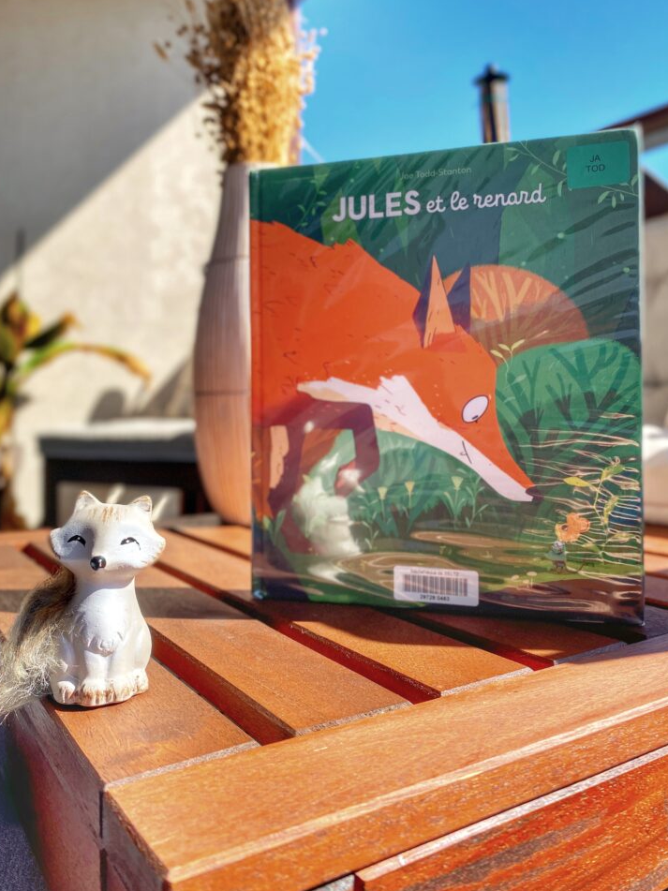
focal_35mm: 28
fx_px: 721
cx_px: 334
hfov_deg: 49.7
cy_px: 417
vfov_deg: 63.4
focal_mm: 4.25
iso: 32
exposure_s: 1/919
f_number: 1.8
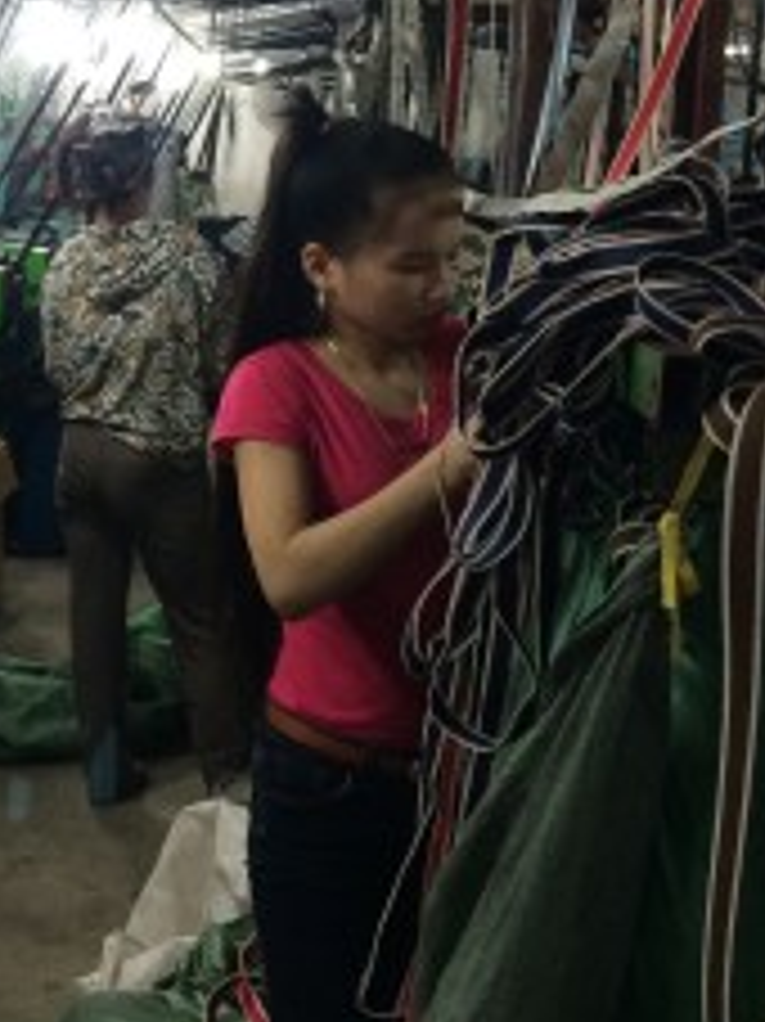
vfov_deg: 29.1
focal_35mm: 66
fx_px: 1947
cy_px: 288
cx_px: -38
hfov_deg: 21.3
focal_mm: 4.12
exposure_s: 1/33
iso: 200
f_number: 2.2
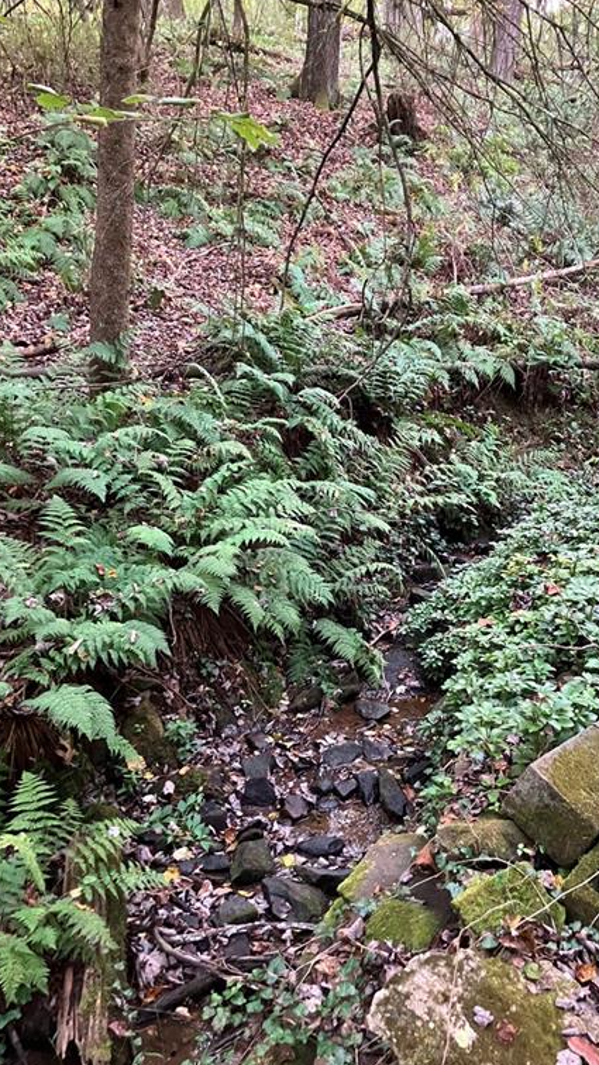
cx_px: 321
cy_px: 531
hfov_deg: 37.7
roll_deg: -0.9
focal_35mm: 31
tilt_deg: -15.6
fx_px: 876
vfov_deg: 62.6
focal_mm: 3.99
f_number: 1.8
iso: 320
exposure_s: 1/47
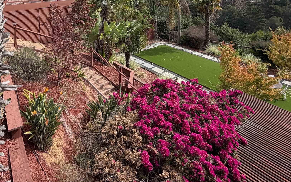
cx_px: 123
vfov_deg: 38.5
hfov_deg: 66.1
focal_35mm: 28
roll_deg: +0.5
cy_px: -8
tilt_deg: -2.4
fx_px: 222
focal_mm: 2.22
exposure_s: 1/770
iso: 25
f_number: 2.2
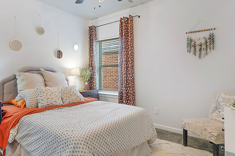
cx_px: 96
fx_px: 144
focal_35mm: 22
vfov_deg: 57.1
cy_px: 72
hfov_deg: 77.8
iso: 100
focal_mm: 10
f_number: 7.1
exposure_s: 1/160
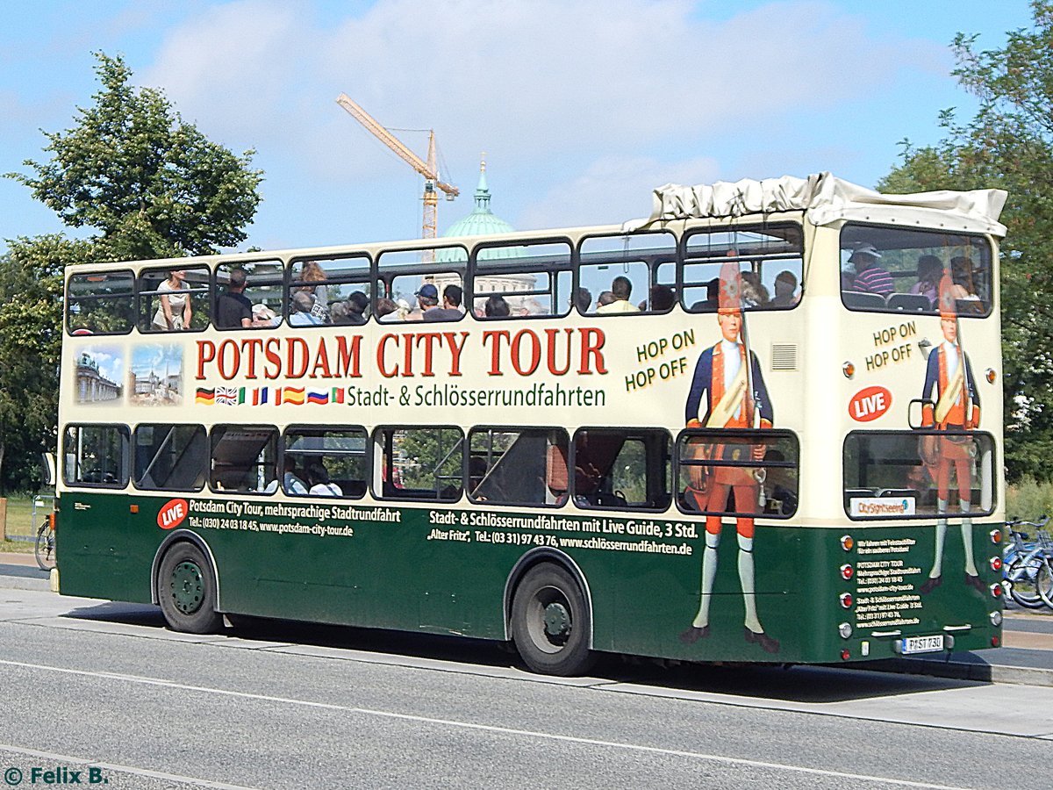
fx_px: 1856
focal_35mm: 61
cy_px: 395
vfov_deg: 24.0
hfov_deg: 31.7
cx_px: 526
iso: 125
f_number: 4
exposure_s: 1/1250
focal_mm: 10.9
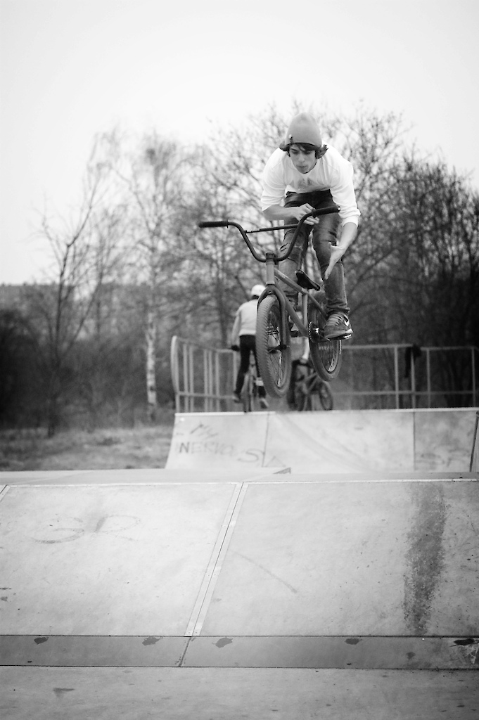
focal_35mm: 75
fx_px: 1499
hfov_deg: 18.2
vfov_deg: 27.0
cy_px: 360
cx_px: 240
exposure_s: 1/400
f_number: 2.5
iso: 1600
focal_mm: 50
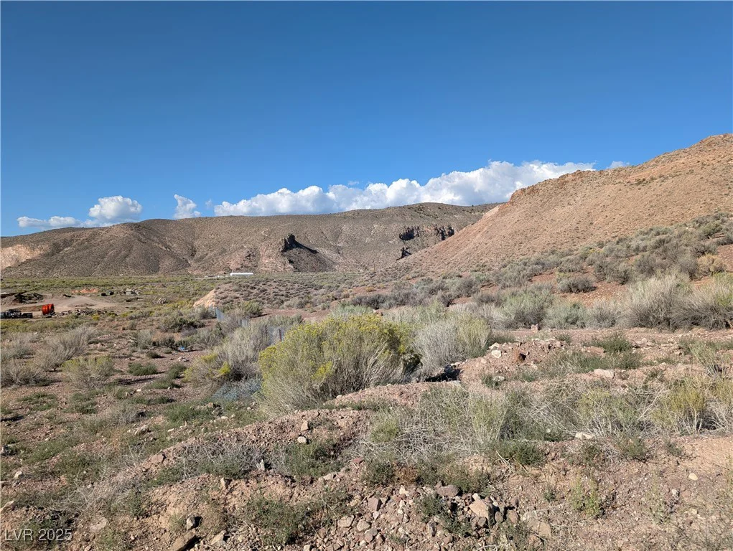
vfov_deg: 56.9
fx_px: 509
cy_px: 276
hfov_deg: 71.5
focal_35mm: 24
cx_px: 366
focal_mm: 6.9
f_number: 1.68
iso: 23
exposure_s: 1/1541
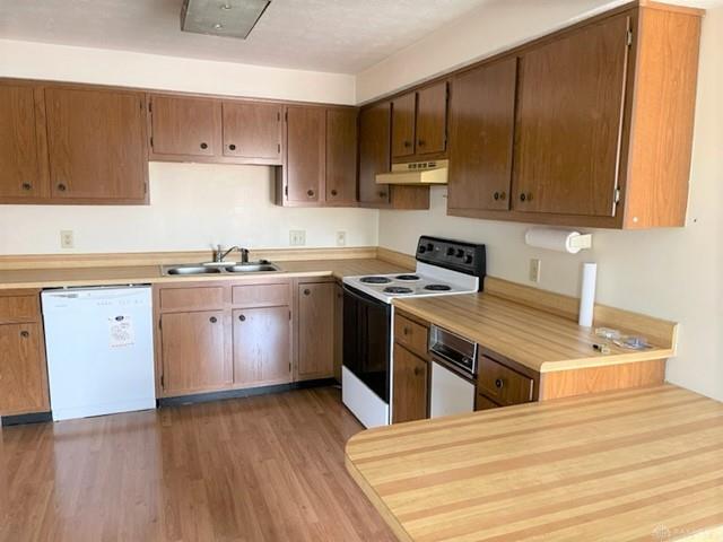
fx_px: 543
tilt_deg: -8.9
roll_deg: -1.4
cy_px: 271
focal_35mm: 26
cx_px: 362
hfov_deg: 67.3
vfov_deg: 53.1
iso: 250
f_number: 1.6
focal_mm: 5.1
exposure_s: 1/60
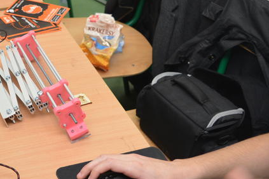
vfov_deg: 19.2
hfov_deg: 27.2
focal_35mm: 71
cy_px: 67
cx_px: 13
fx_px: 530
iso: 500
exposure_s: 1/60
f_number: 4
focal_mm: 20
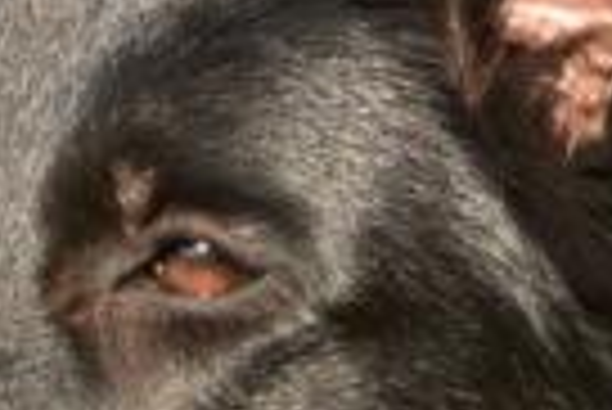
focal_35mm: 517
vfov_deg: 2.7
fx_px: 8792
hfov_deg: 4.0
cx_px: 216
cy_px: 311
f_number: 5.6
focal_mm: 105
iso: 400
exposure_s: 1/640
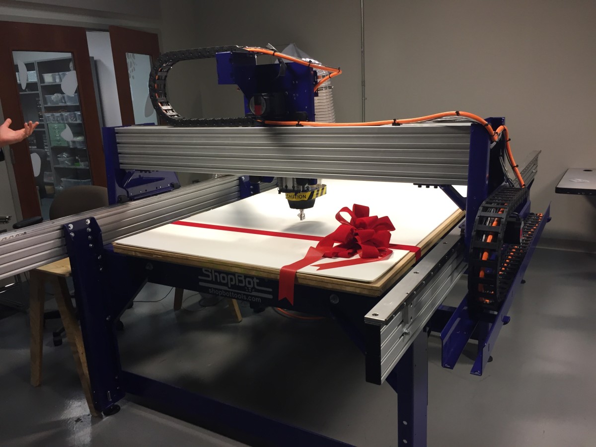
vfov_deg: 48.2
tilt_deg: -13.5
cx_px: 298
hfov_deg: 61.7
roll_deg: +1.9
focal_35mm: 29
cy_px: 224
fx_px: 499
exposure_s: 1/30
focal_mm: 4.15
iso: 40
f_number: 2.2
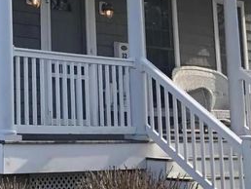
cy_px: -92
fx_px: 806
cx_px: -89
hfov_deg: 16.6
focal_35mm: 111
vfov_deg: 12.7
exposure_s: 1/972
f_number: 1.8
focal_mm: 3.99
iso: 20
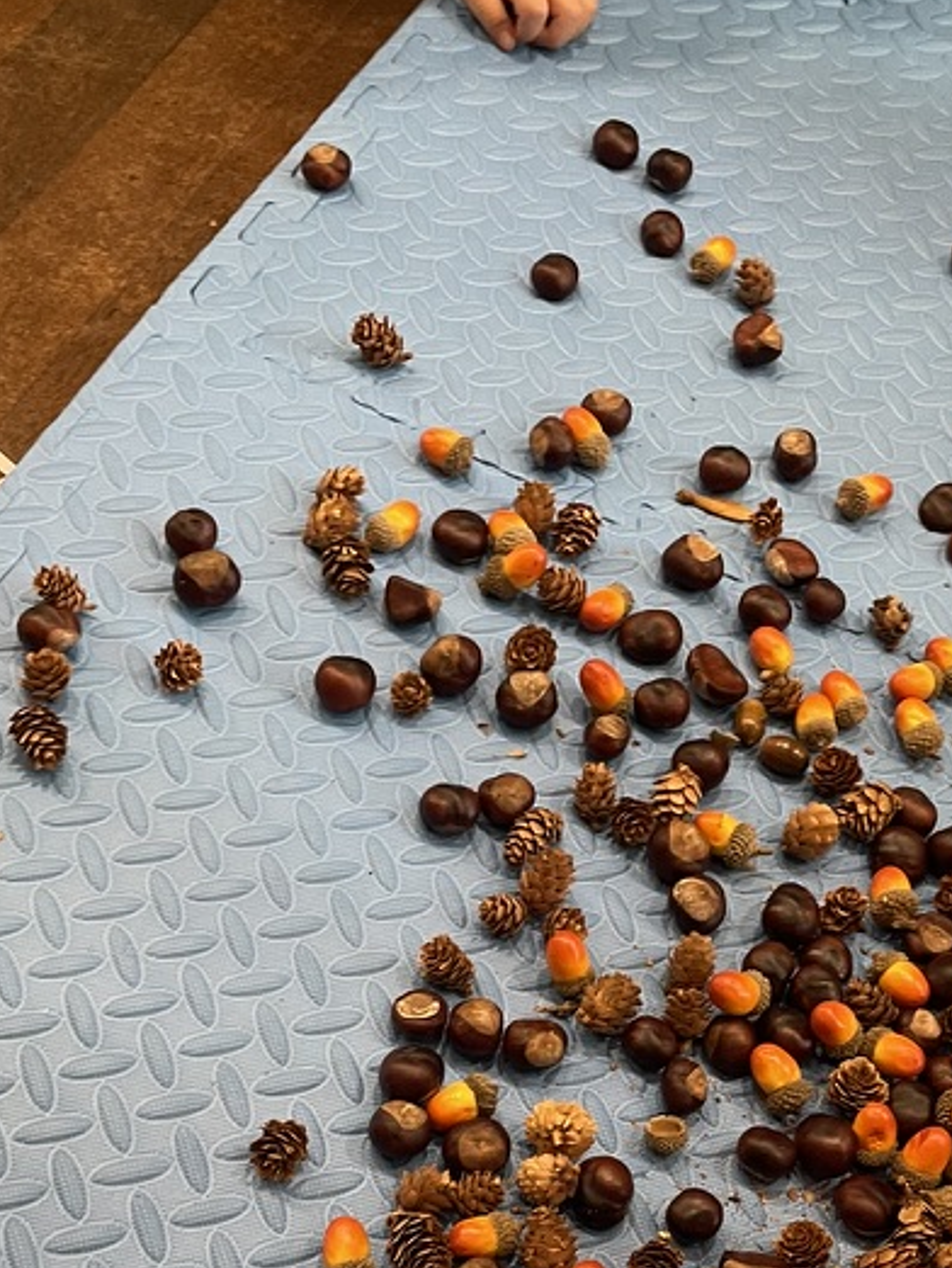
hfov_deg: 28.6
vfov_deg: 35.3
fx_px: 1869
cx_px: 522
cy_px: 1139
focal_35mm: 51
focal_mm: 4.2
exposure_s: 1/50
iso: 200
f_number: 1.6
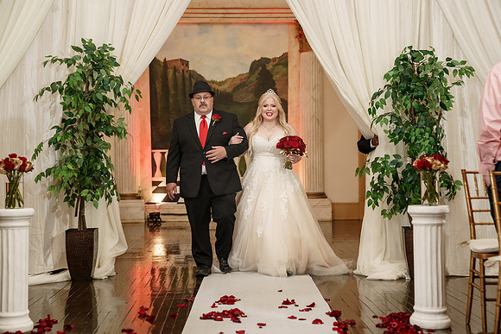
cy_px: 167
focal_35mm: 70
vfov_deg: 19.5
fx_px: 974
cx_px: 250
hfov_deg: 28.8
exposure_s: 1/160
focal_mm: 70
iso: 2000
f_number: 4
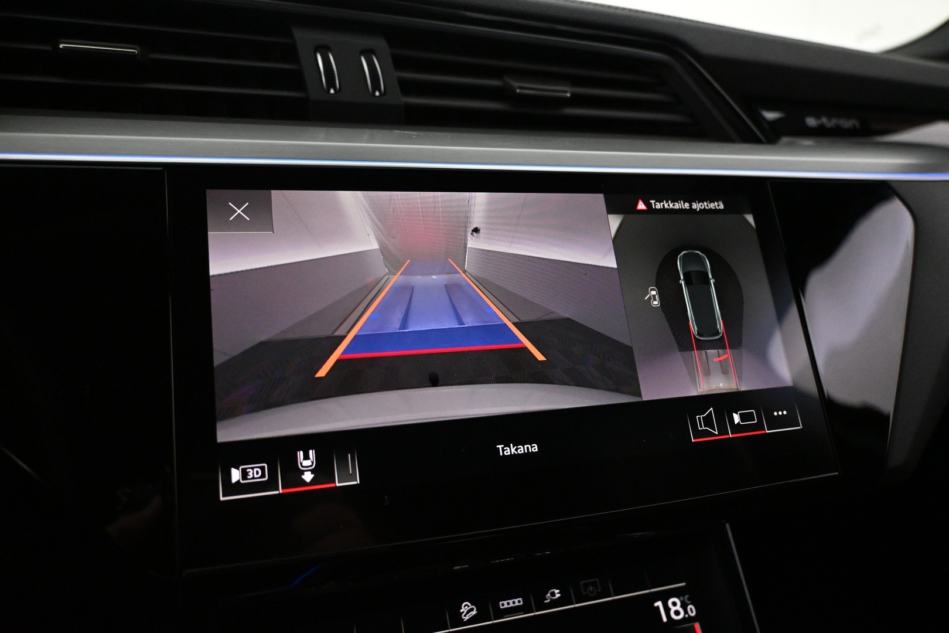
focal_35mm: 28
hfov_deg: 65.9
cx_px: 474
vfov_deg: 46.8
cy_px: 316
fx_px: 731
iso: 4000
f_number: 3.8
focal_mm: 18.5
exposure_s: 1/125
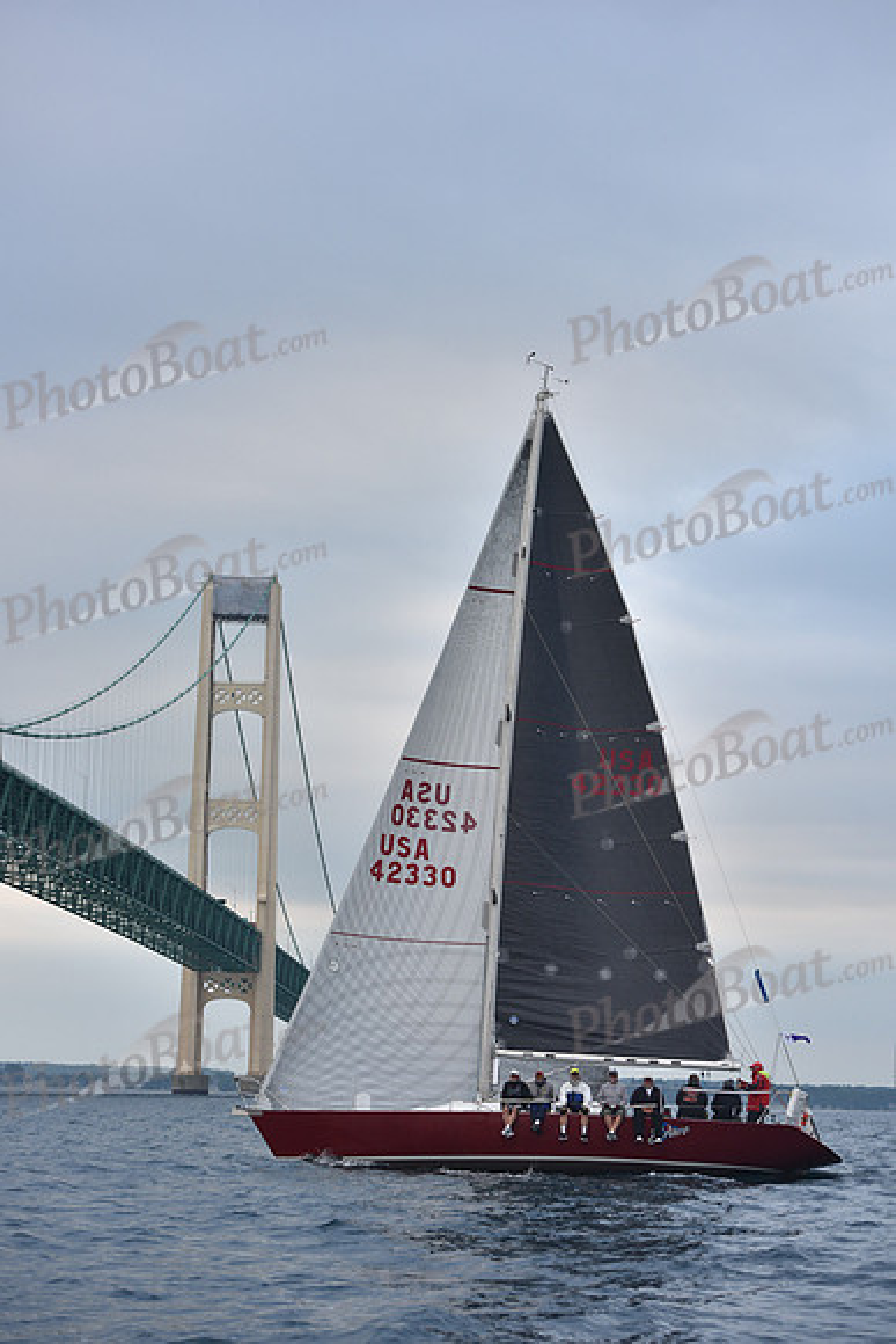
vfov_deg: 23.9
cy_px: 672
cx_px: 448
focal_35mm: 85
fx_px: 3171
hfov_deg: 16.1
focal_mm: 85
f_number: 5
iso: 400
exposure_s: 1/640
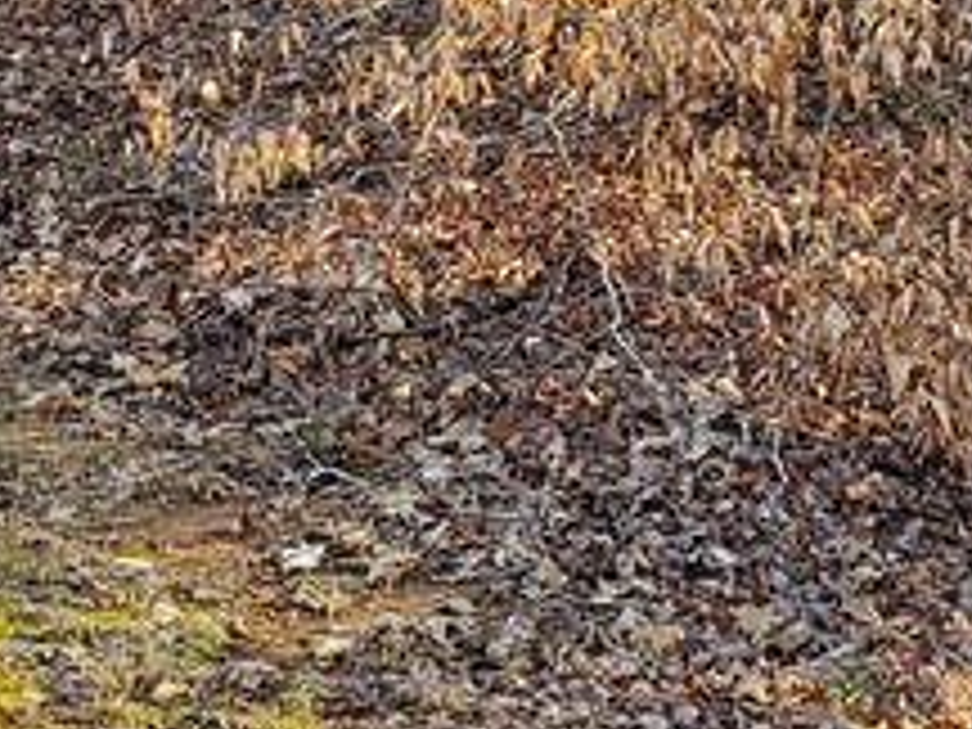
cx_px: 684
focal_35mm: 123
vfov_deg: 11.8
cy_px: -180
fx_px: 3454
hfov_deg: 16.0
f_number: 2.4
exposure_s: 1/120
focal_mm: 4.3
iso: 80
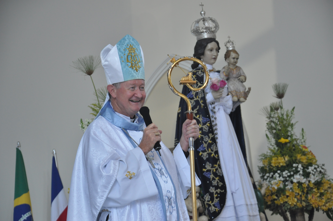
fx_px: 1178
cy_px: 110
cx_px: 166
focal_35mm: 128
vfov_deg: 10.7
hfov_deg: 16.1
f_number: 5.6
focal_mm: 85
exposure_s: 1/200
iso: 1000
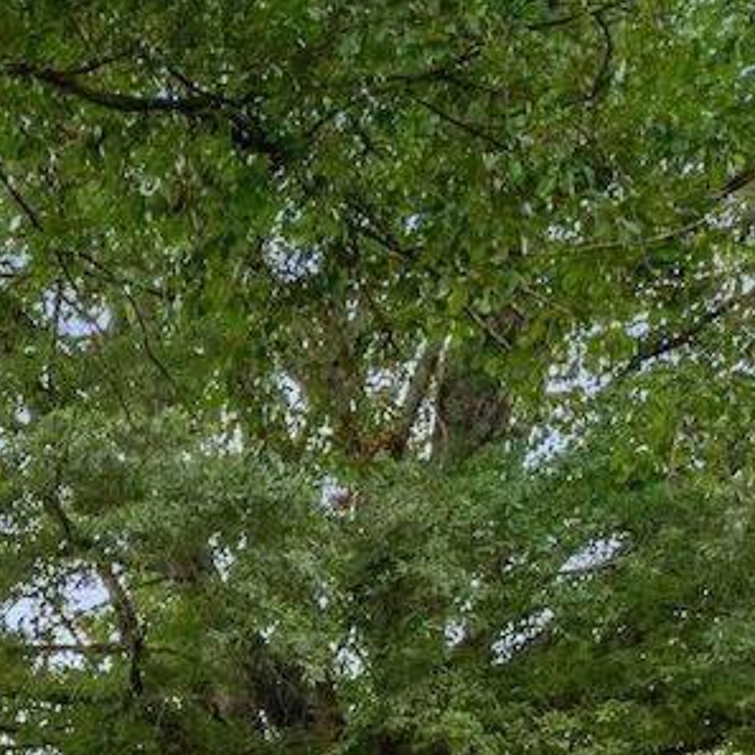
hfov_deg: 13.6
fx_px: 1974
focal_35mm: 80
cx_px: -1177
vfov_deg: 18.1
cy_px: 1280
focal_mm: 14
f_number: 5.6
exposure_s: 1/100
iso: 400
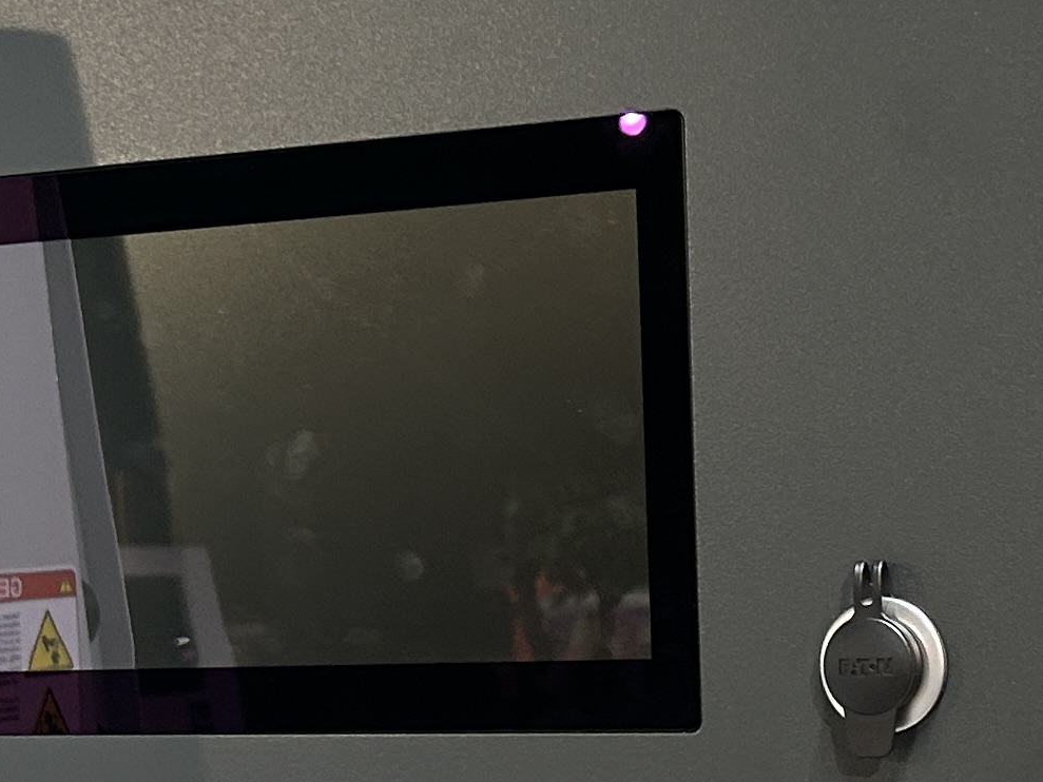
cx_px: 720
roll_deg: +2.5
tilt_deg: +1.7
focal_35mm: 106
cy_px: 610
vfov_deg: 13.9
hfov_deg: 18.5
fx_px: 3194
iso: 125
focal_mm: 5.7
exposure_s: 1/100
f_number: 1.5
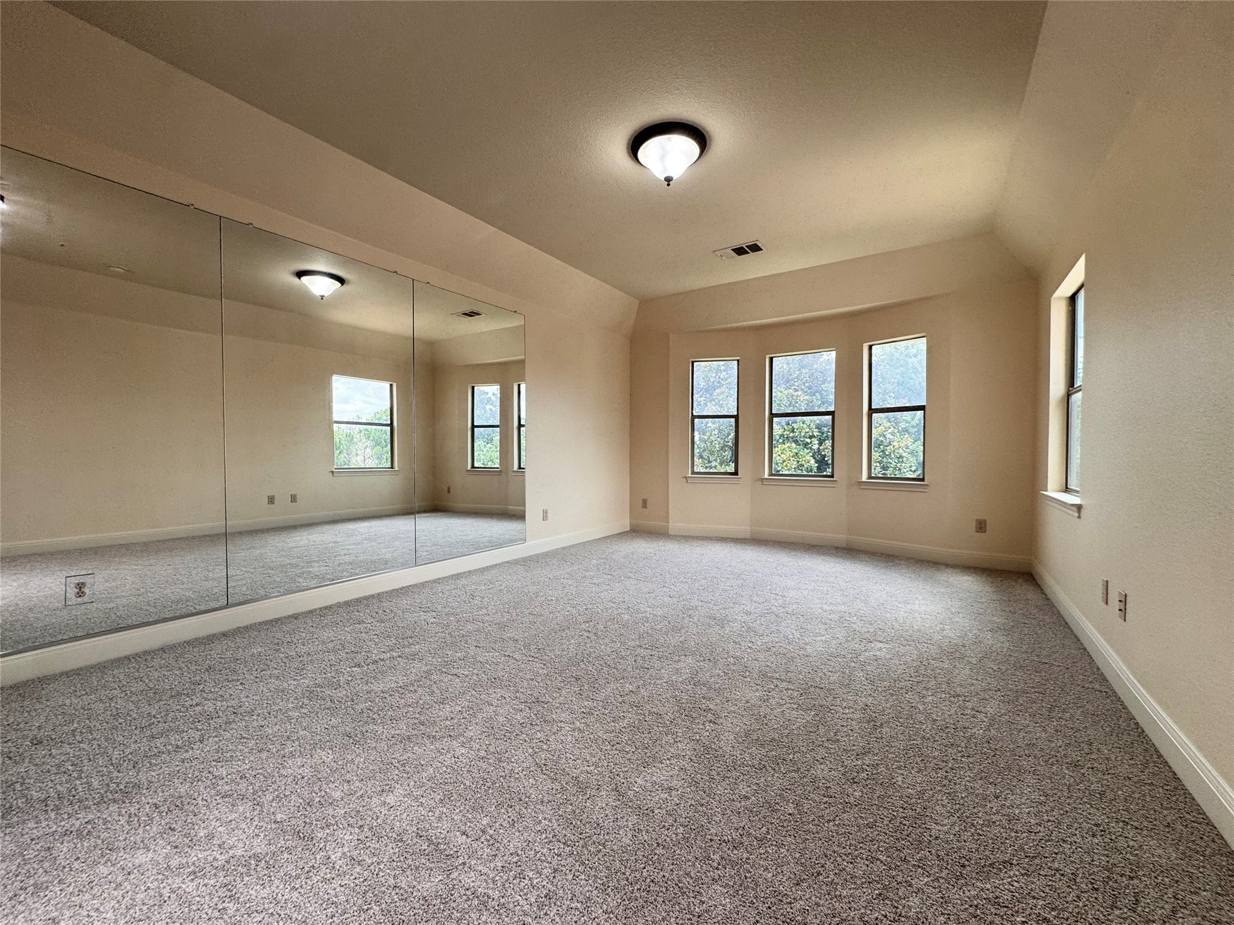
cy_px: 462
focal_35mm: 14
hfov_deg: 102.1
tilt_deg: -1.7
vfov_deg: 85.7
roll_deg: -0.5
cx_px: 617
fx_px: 499
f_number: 2.2
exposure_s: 1/120
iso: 125
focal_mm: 2.22
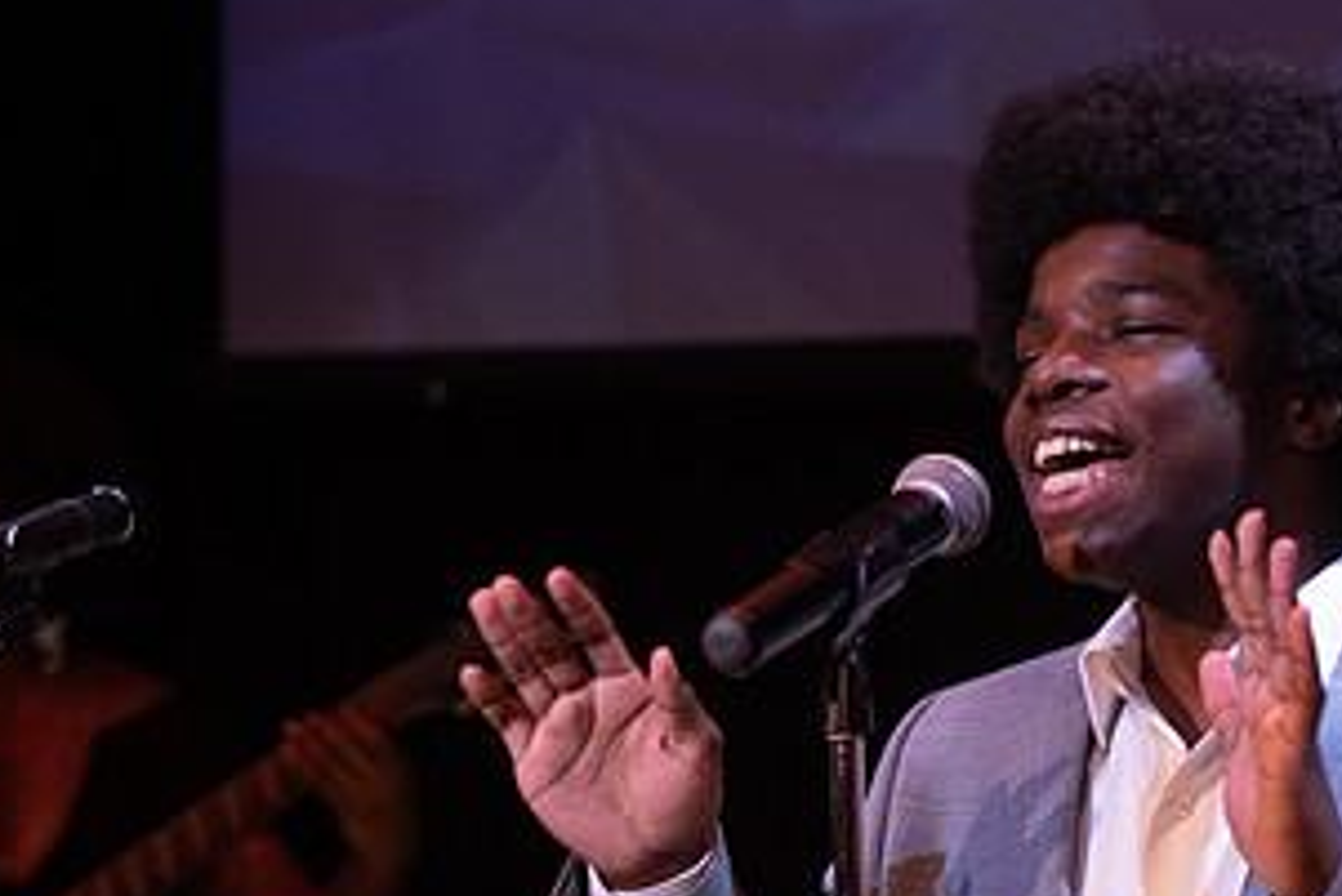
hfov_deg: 7.0
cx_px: 954
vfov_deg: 4.7
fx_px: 11002
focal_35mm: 295
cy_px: 680
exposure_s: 1/200
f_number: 4
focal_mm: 102
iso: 1600
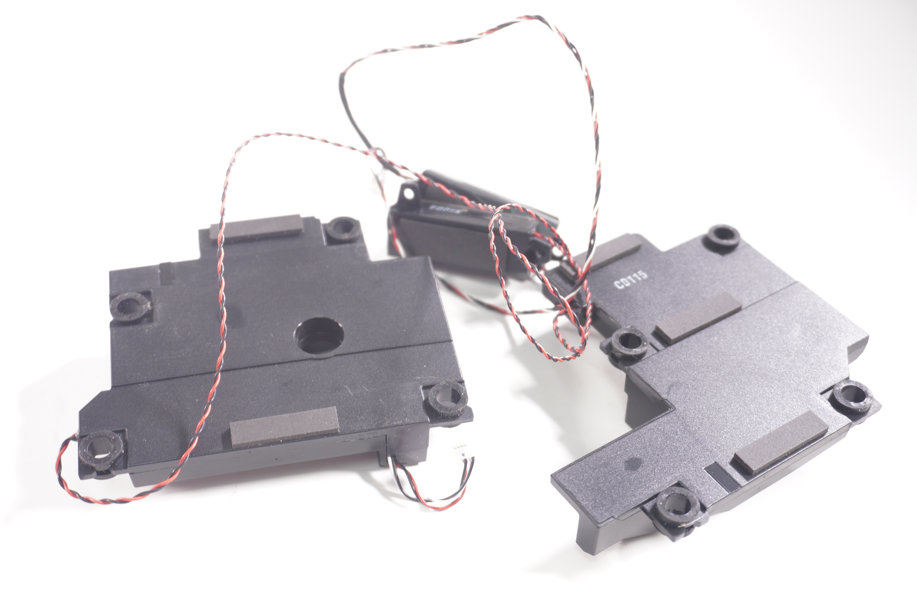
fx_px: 1107
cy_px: 304
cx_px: 458
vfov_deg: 30.8
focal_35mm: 44
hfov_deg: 45.0
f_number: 5
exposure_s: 1/30
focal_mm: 29
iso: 640
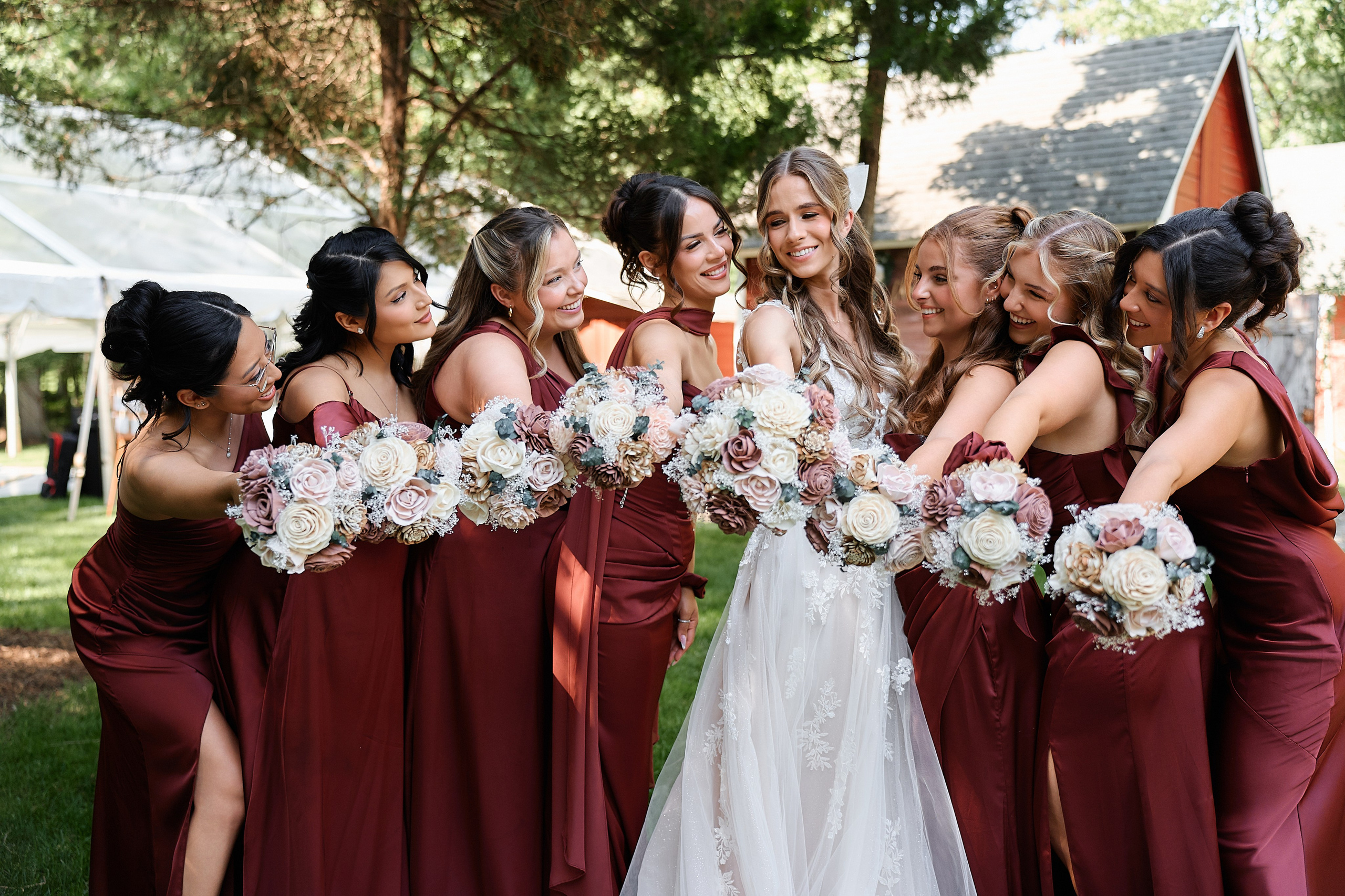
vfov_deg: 35.9
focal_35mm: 37
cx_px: 672
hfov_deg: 51.9
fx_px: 1382
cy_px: 448
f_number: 2.8
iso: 500
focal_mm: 37
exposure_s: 1/400
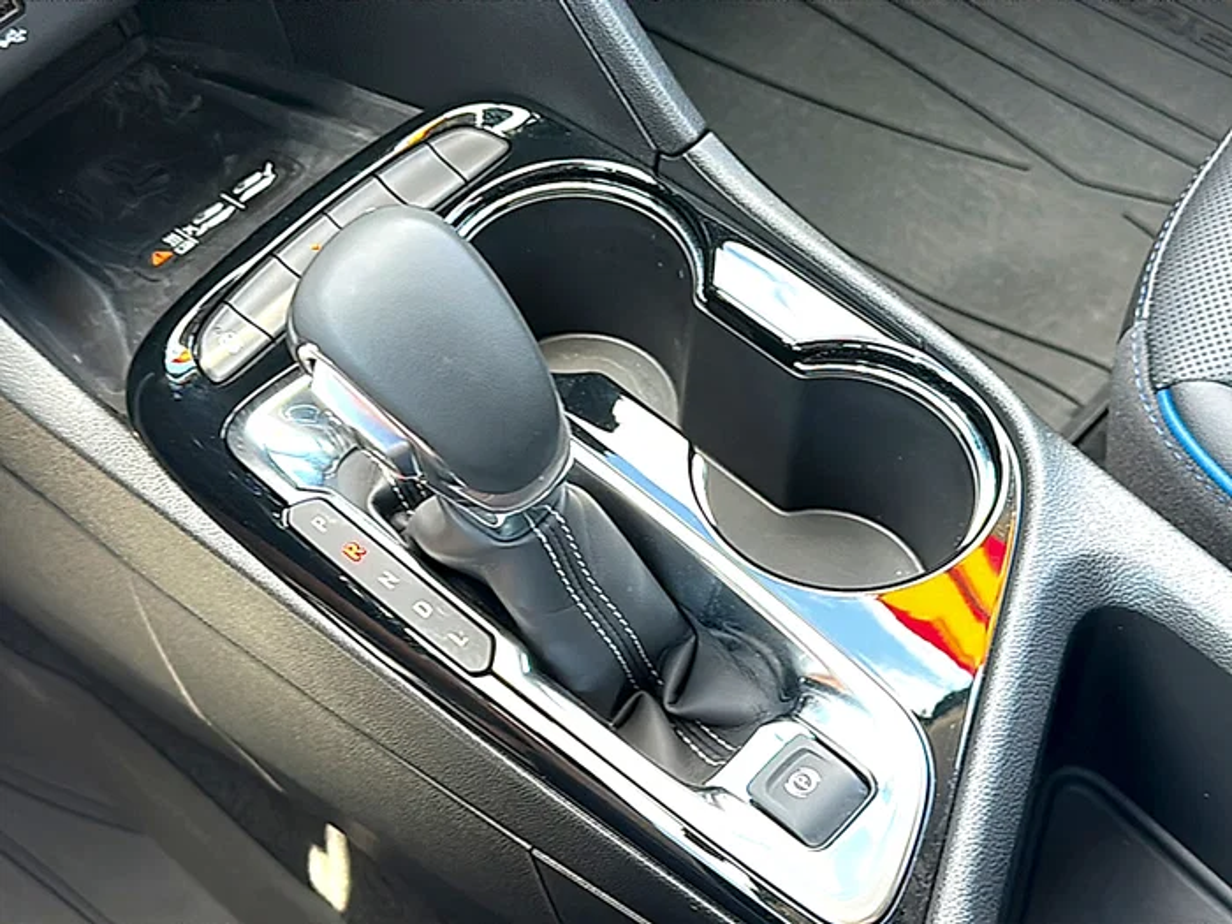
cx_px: 616
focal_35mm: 40
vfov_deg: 36.0
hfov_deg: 46.8
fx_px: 1424
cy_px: 462
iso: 125
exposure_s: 1/80
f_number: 1.78
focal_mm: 6.86
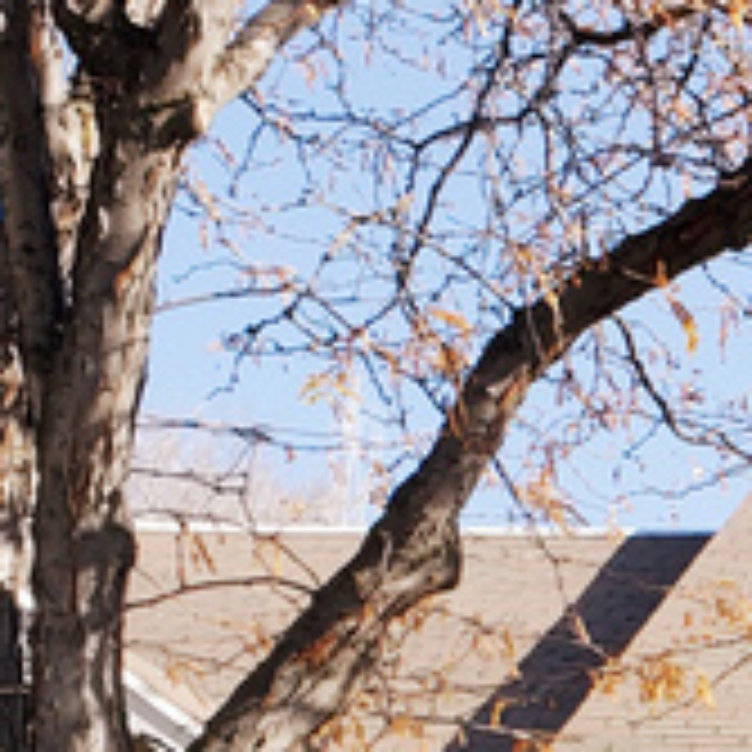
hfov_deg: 10.9
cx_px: 1684
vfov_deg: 11.8
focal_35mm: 141
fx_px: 3465
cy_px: 1121
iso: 50
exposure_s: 1/909
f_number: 2.4
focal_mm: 4.3
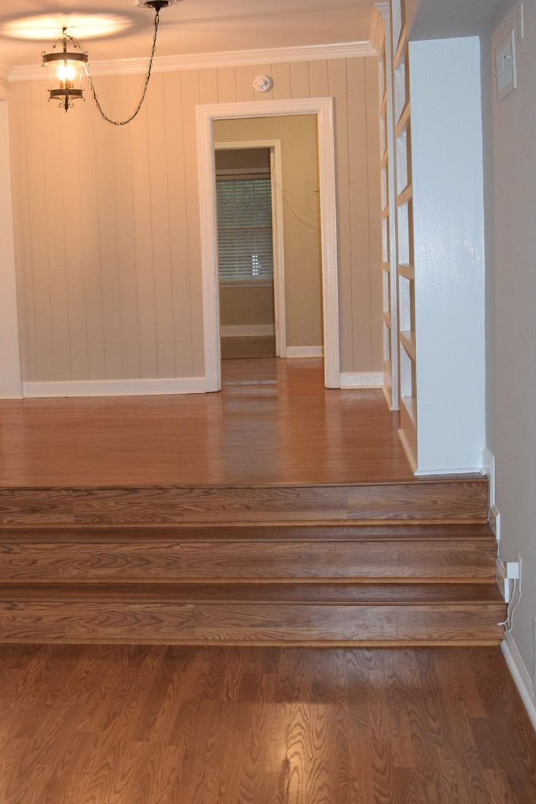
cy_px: 372
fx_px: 1139
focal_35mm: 51
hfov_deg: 26.1
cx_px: 120
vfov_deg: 38.9
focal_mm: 18
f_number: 3.5
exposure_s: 1/60
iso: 800
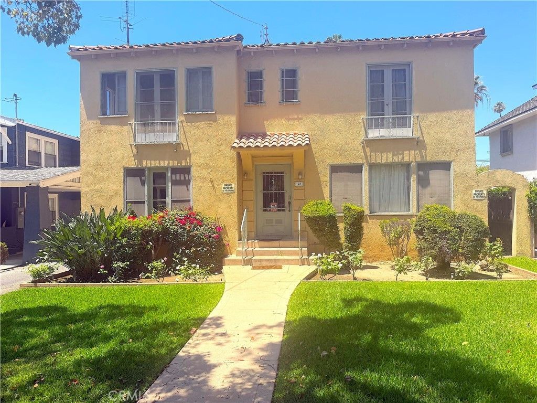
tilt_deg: +0.2
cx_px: 268
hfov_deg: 71.6
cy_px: 202
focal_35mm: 24
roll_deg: +1.2
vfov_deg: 56.8
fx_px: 372
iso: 80
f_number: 1.78
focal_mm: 6.76
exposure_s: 1/2703
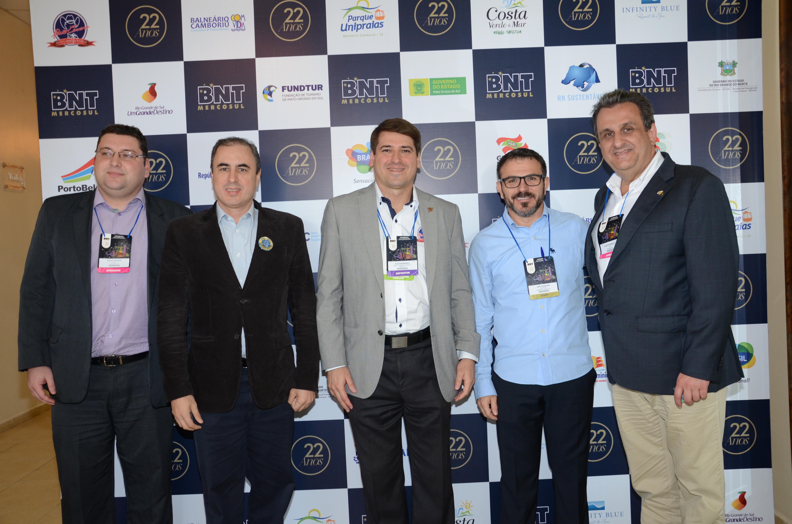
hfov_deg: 57.3
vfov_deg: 39.8
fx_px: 724
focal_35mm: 33
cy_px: 262
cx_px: 396
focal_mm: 22
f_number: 5.6
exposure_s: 1/160
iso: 800
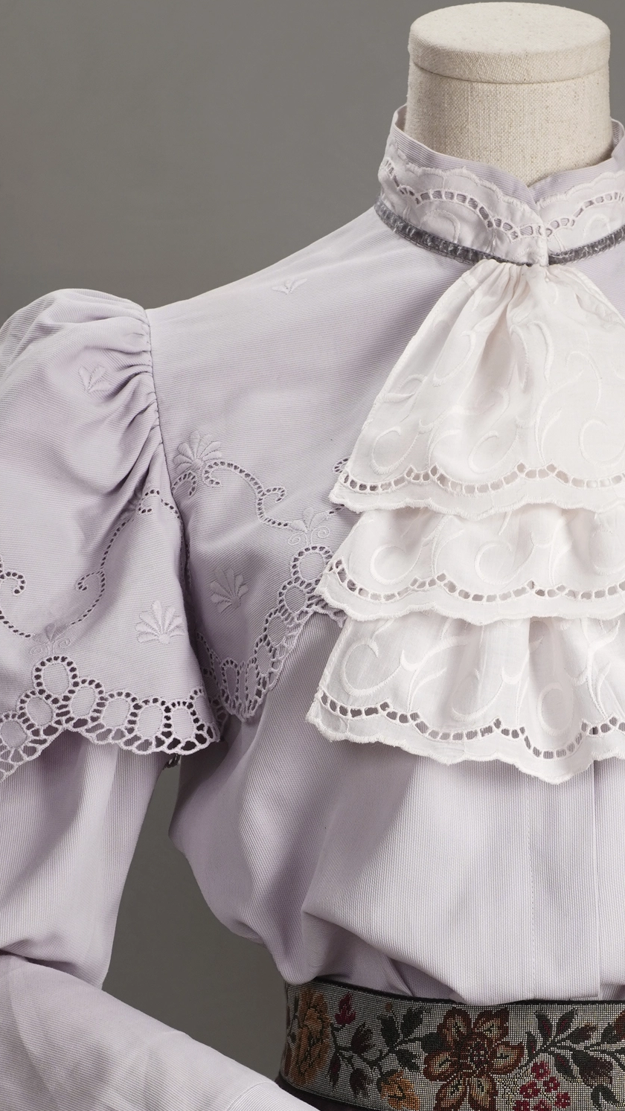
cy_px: 883
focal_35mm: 97
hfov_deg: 12.4
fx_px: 2857
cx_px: 489
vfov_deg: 21.7
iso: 320
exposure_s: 1/30
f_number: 7.1
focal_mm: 32
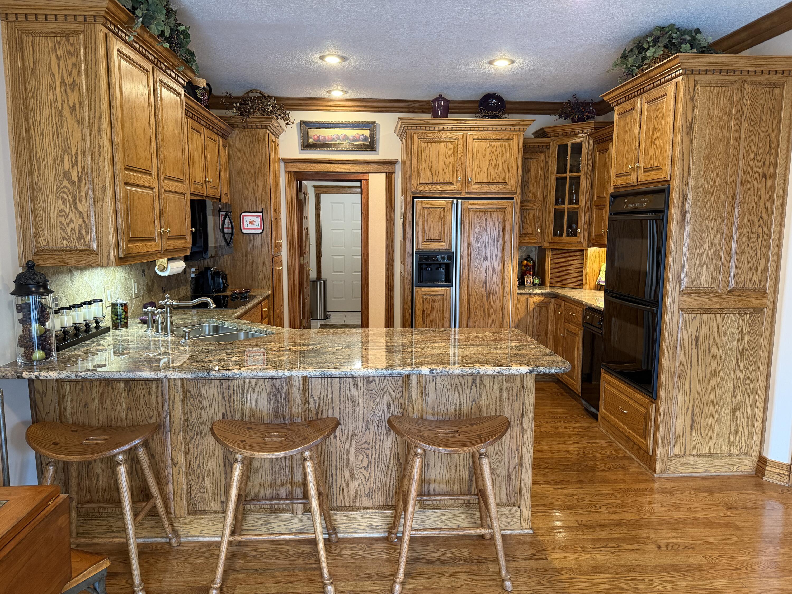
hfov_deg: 71.6
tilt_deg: -7.9
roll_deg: +0.1
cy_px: 297
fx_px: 549
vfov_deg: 56.8
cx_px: 396
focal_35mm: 24
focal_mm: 6.76
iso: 320
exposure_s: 1/60
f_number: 1.78
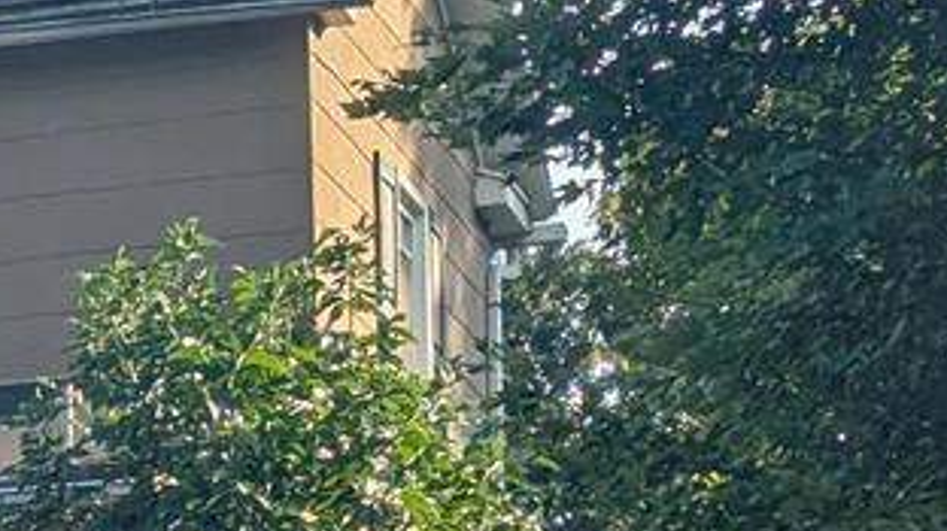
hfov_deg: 8.3
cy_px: 1205
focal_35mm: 242
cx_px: -1202
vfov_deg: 4.9
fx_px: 6073
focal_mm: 6.81
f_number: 1.85
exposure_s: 1/1616
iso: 49
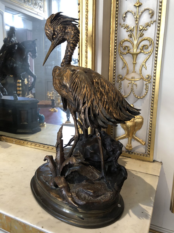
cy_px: 116
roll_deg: -0.5
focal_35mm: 28
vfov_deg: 63.4
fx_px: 188
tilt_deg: -12.5
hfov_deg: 49.7
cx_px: 87
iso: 40
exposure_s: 1/21
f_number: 1.8
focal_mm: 4
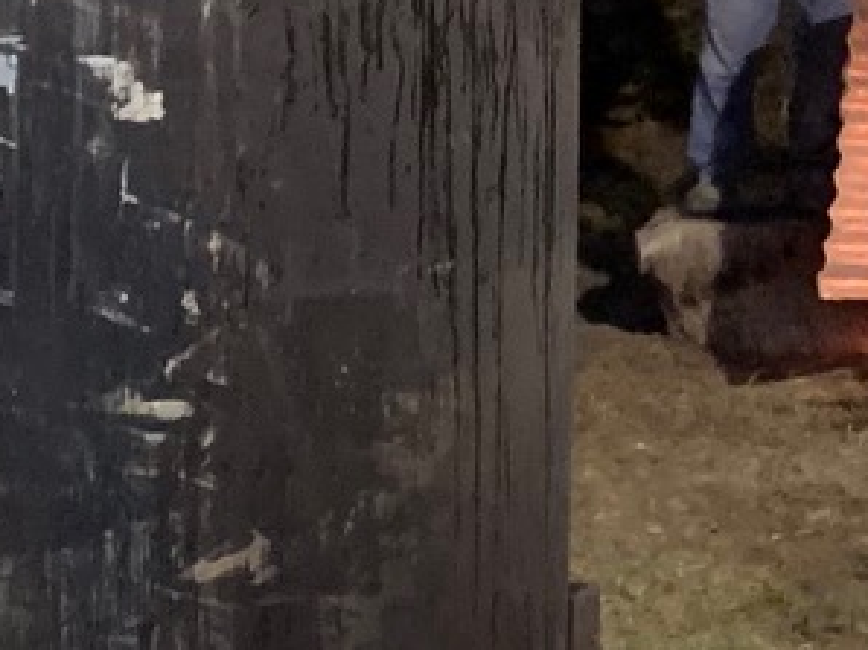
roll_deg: -1.6
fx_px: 4410
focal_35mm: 176
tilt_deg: -3.8
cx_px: 1194
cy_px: -55
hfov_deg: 10.9
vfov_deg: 8.4
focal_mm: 4.25
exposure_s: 1/25
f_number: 1.8
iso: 400
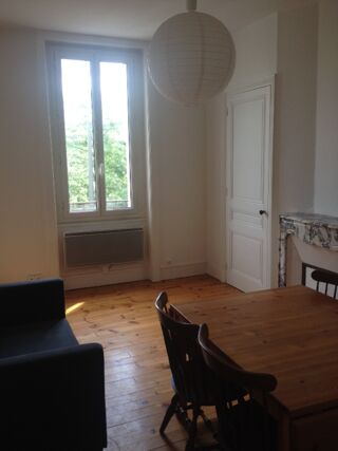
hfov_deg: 40.7
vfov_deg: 52.6
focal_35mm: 35
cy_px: 226
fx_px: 456
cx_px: 169
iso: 64
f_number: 2.4
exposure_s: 1/120
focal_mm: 4.28
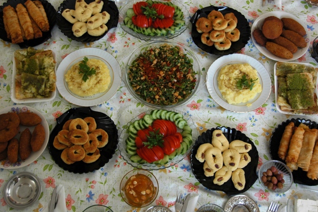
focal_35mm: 45
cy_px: 104
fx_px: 397
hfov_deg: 43.6
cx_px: 159
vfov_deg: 29.9
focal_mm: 28
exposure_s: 1/30
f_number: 4
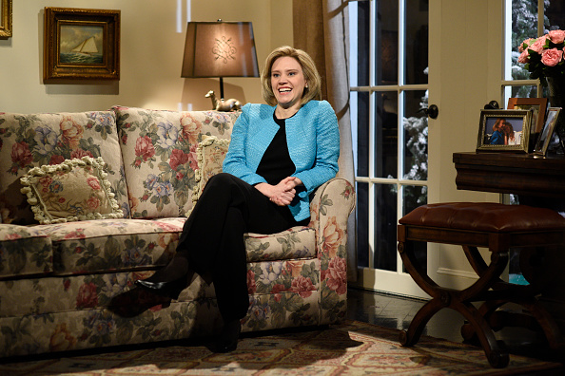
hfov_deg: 23.9
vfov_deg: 16.1
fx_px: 1334
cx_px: 282
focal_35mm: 85
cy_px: 188
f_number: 3.2
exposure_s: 1/125
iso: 2000
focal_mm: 85
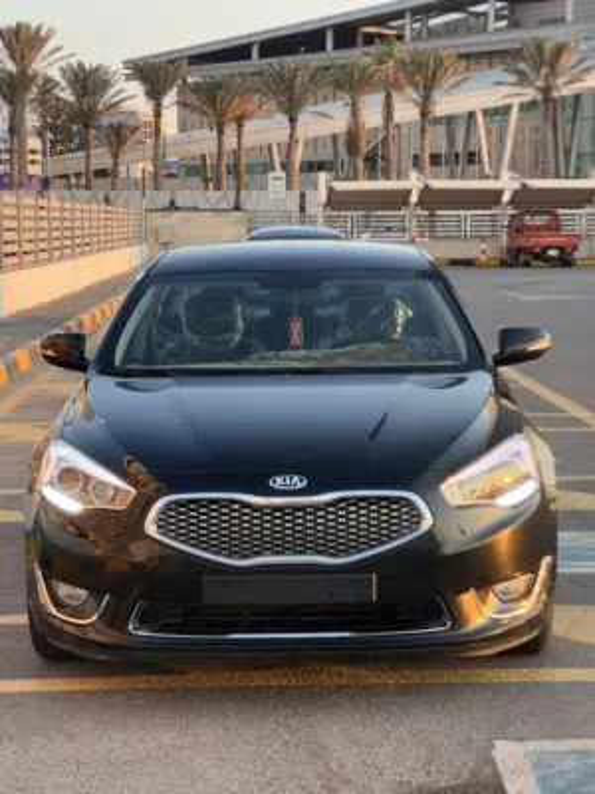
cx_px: 298
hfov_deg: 19.1
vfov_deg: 25.3
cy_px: 397
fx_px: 1765
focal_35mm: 77
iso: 50
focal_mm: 9
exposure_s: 1/99
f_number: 2.8
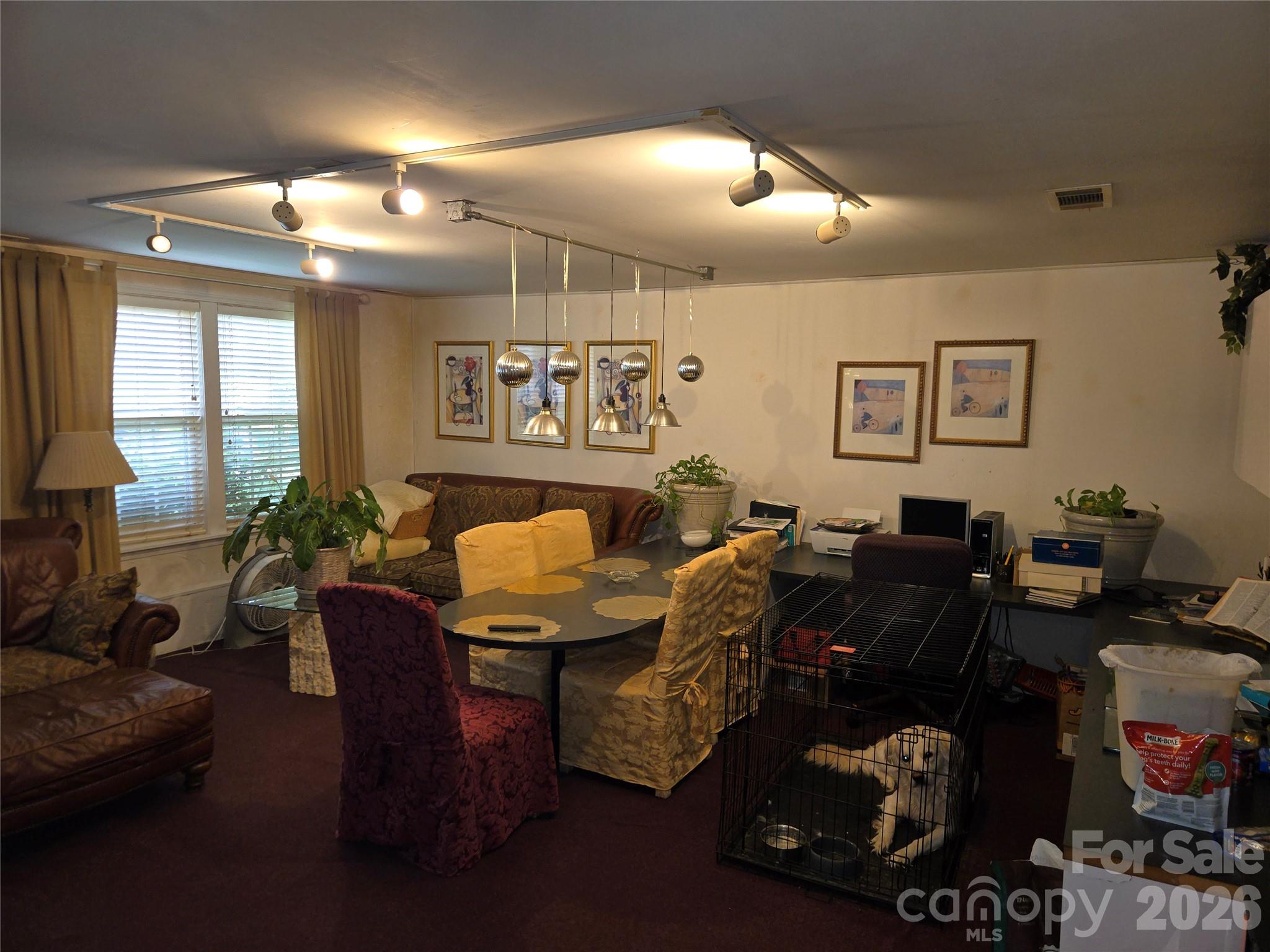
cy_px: 476
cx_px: 635
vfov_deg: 58.9
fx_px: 844
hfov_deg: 73.9
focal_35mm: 23
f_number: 1.8
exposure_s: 1/40
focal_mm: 5.4
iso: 100
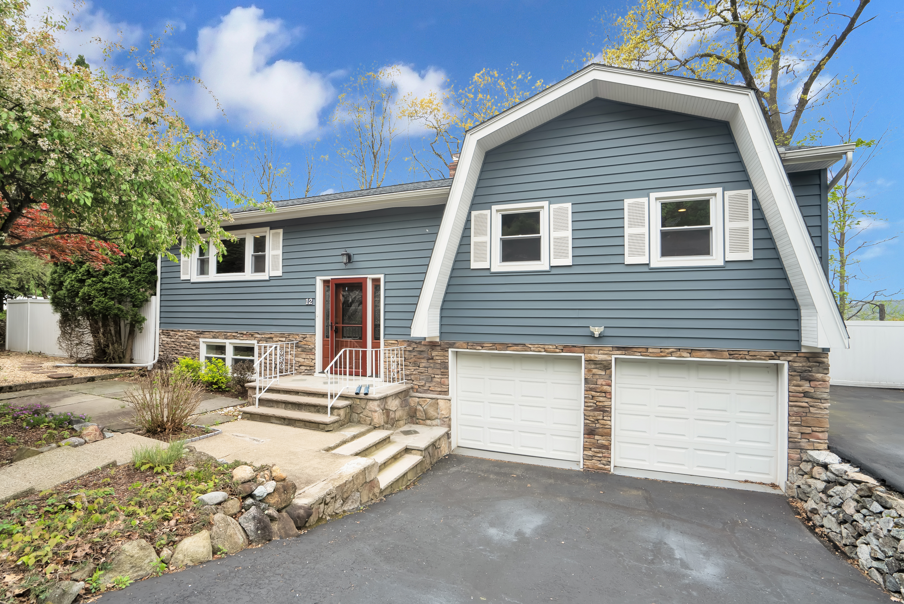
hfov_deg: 96.7
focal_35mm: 16
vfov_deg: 73.8
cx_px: 452
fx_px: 402
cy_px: 302
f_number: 8
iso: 100
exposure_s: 1/125
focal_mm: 16
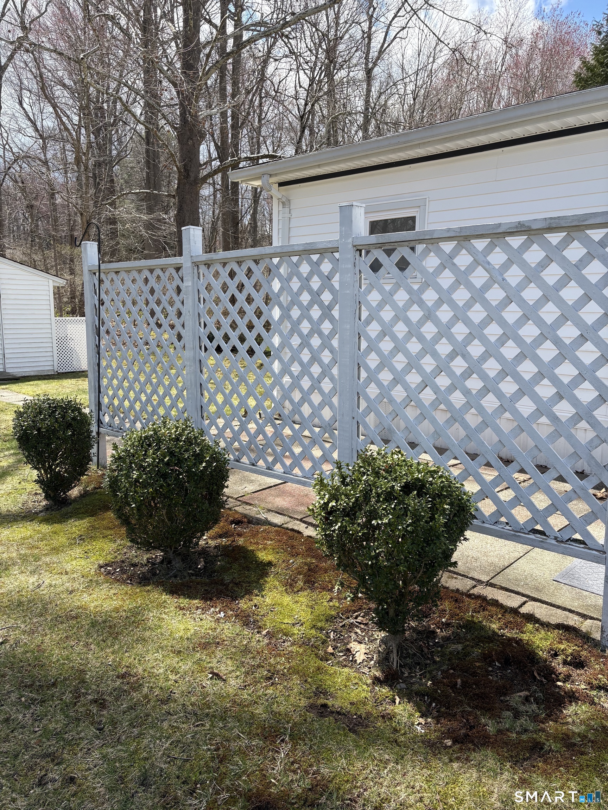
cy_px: 405
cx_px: 304
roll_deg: -0.3
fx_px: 609
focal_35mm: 26
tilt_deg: -8.1
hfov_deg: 53.1
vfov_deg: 67.3
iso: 50
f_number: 1.6
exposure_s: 1/1550
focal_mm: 5.96
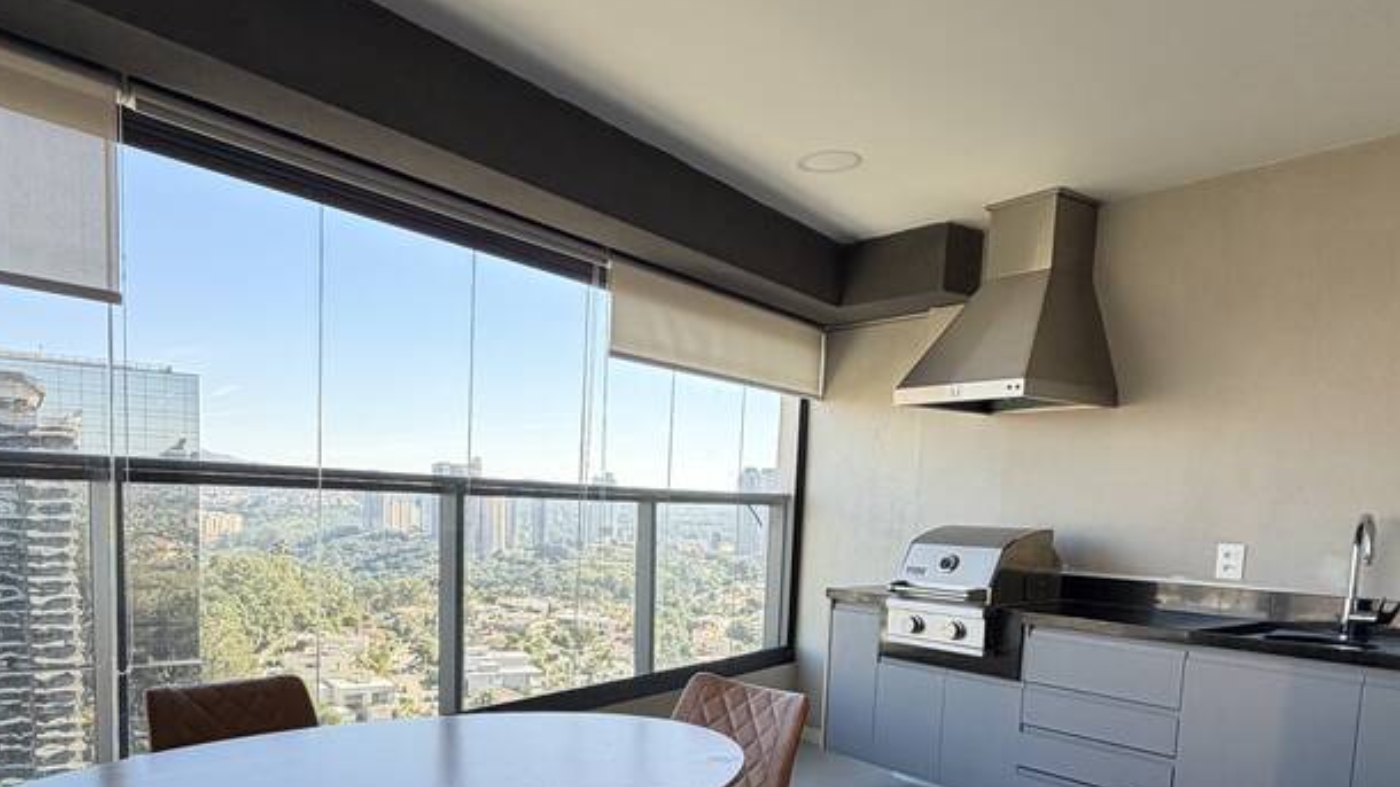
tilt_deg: -4.8
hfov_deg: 69.3
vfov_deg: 41.4
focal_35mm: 27
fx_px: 1002
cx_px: 571
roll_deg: -2.1
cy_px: 606
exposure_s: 1/213
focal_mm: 2.22
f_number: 2.2
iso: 64
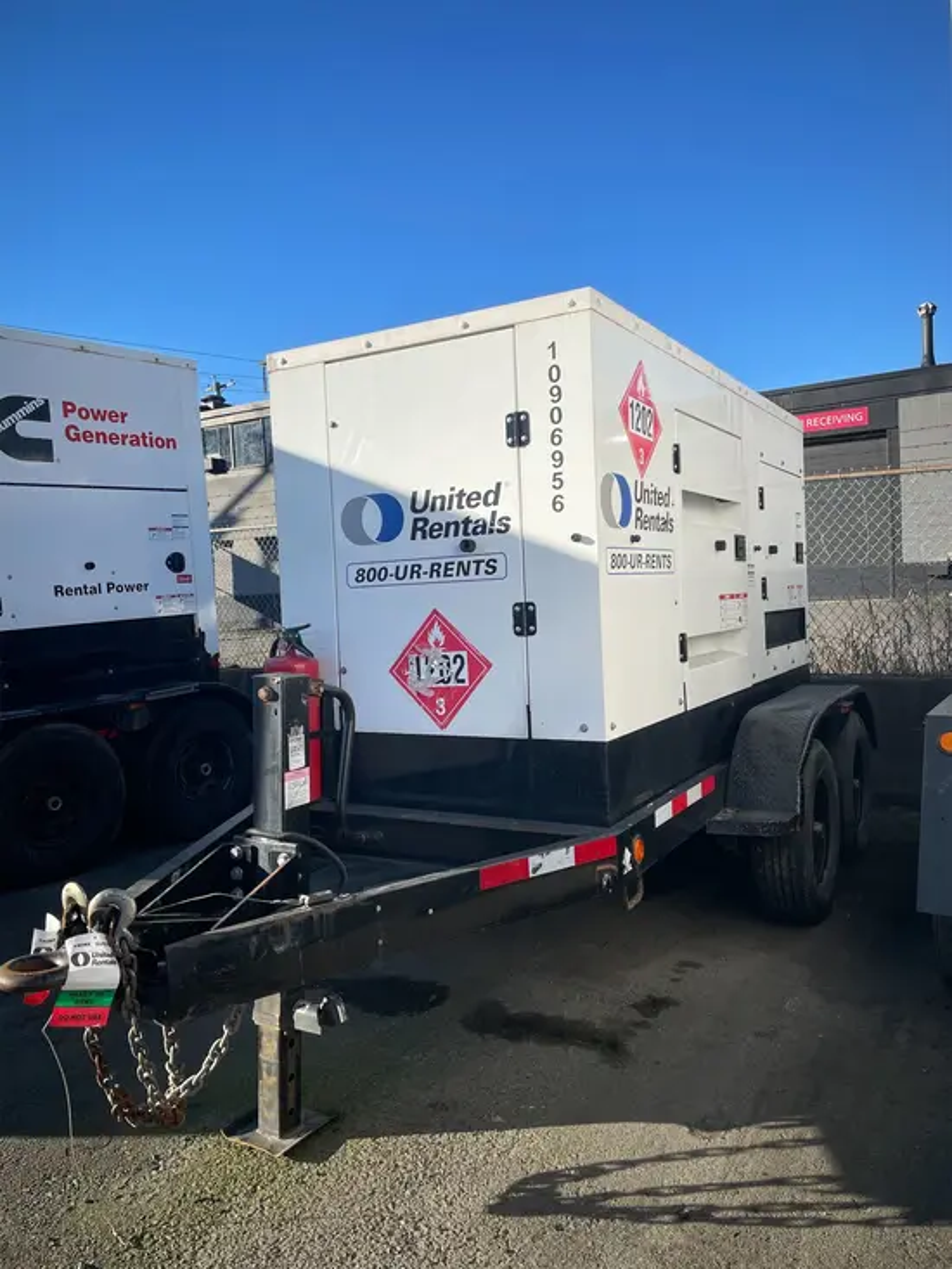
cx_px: 476
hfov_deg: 53.1
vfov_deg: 67.3
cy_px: 634
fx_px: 953
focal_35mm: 26
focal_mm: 4.2
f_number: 1.6
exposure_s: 1/2353
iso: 32
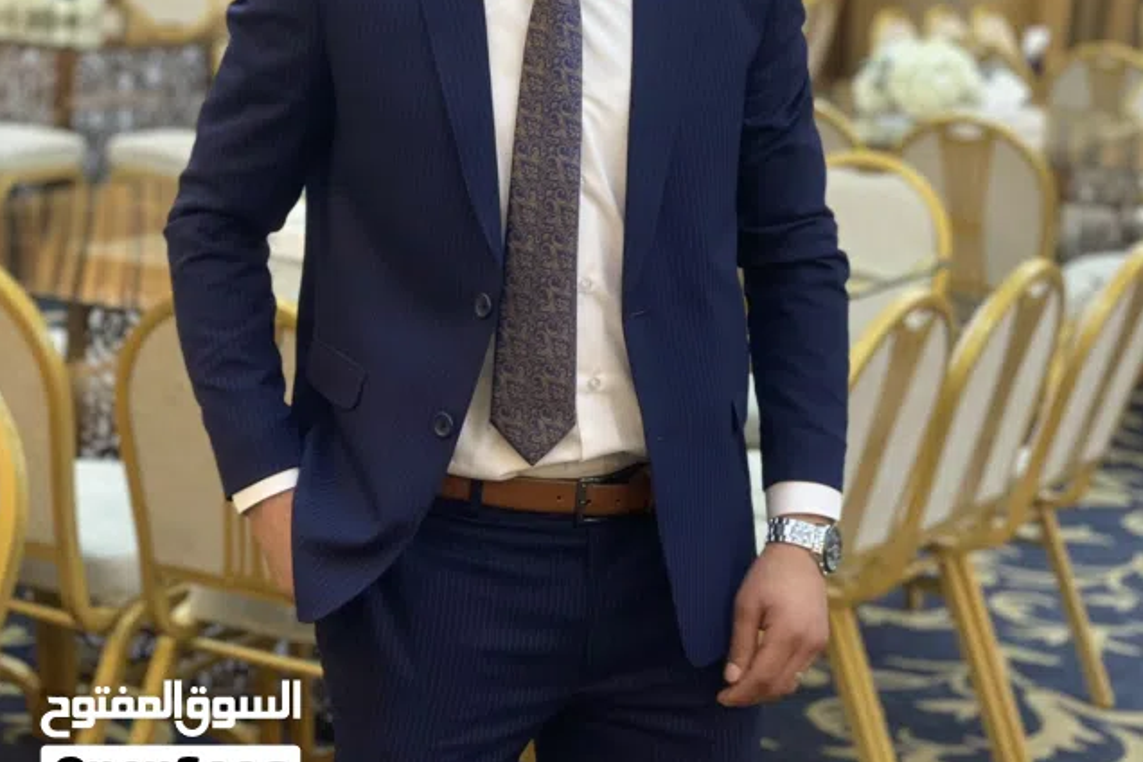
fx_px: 2127
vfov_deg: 20.3
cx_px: 572
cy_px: 421
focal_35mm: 67
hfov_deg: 30.1
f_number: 2.2
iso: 250
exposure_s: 1/100
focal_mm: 7.5
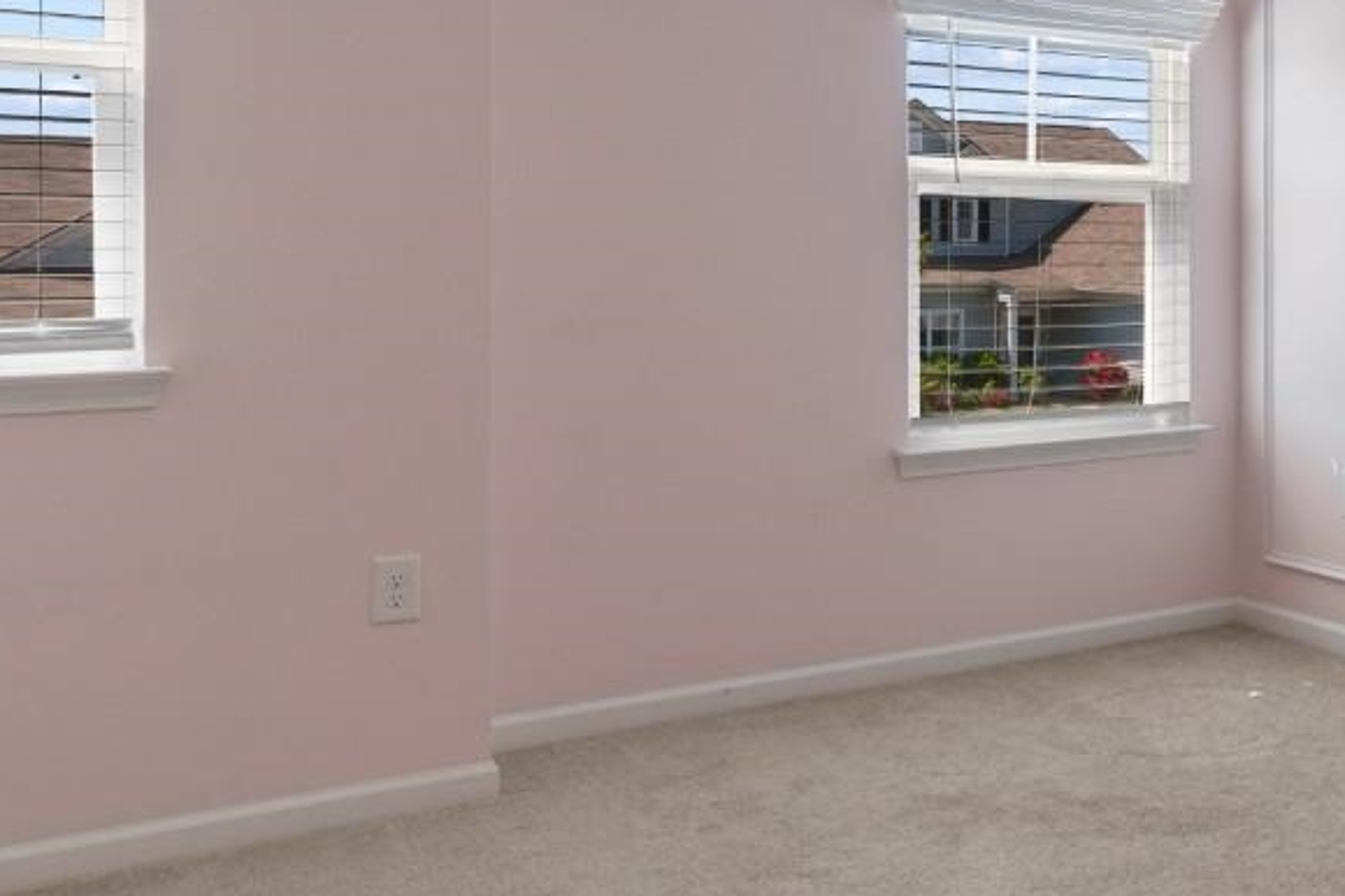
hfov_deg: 41.0
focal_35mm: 42
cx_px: 1317
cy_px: 225
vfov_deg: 31.3
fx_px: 1569
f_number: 4.5
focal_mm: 10
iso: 100
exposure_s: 1/60
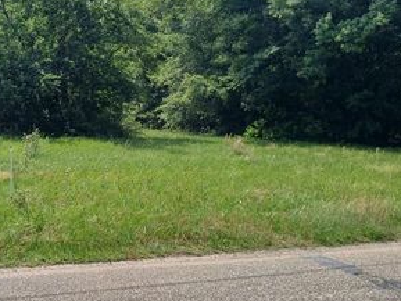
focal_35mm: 45
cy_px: 94
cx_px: 89
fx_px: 522
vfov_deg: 31.9
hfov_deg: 40.6
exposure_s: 1/459
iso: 20
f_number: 1.8
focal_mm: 3.98
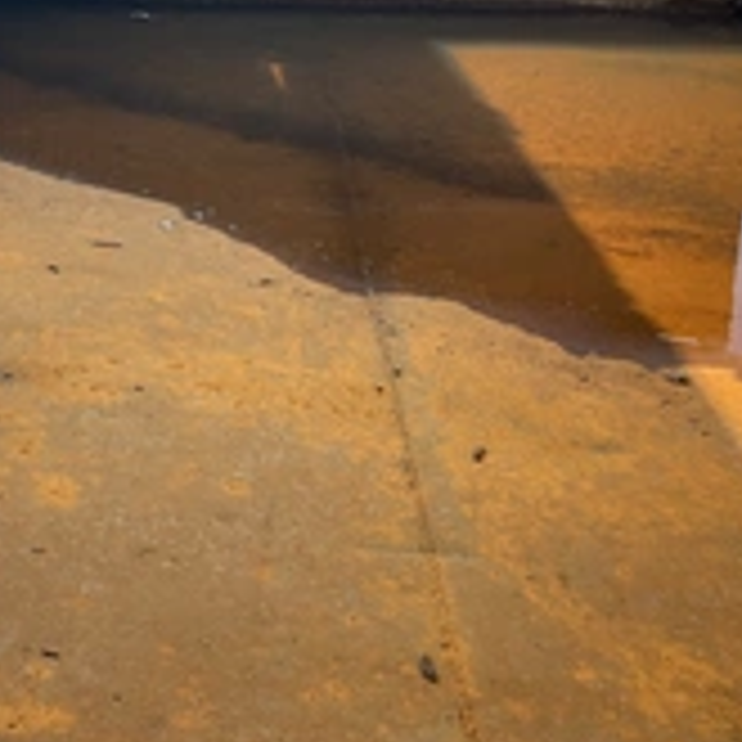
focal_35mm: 62
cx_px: 184
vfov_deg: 27.4
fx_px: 1504
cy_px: 211
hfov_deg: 27.3
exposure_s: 1/122
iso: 16
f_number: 1.8
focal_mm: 3
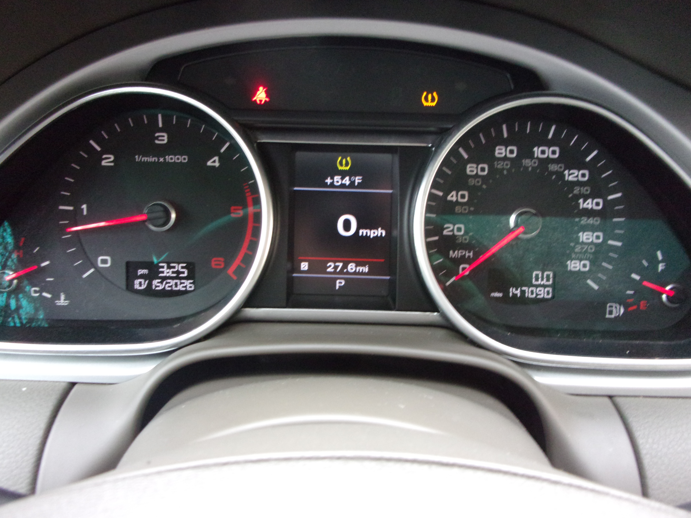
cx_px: 346
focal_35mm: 28
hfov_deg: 63.4
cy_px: 259
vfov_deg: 49.7
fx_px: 559
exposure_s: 1/25
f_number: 3.9
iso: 400
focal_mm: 5.1
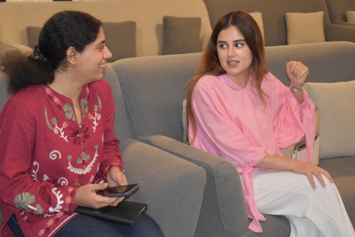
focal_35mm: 80
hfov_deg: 25.3
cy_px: 134
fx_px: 789
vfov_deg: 17.1
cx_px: 165
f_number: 5.3
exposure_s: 1/60
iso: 2500
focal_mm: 46
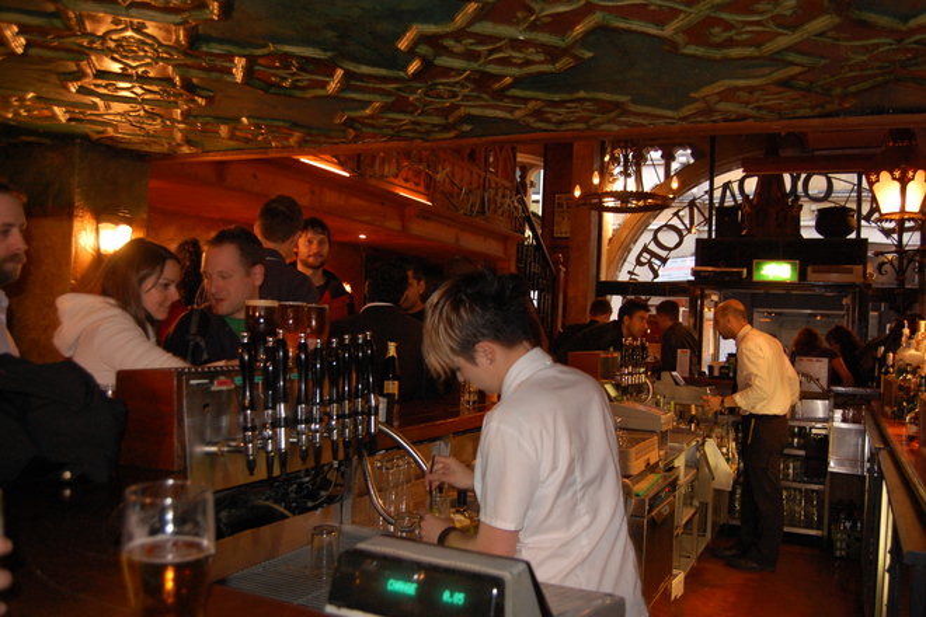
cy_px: 308
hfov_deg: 61.9
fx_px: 772
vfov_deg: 43.6
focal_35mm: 30
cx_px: 463
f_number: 3.8
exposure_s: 1/8
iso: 800
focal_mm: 20
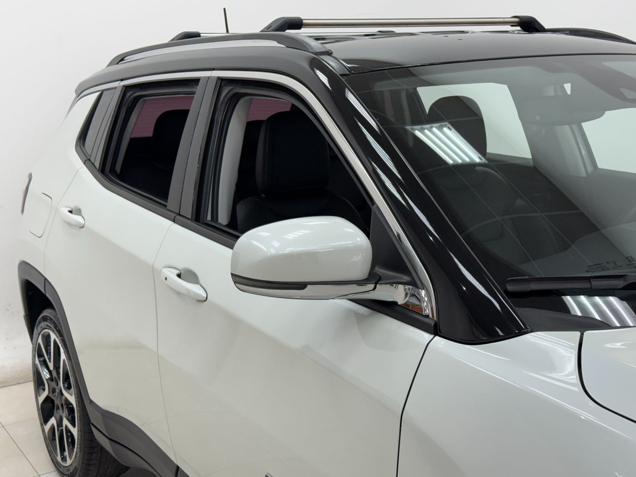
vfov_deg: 30.3
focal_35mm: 48
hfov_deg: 39.7
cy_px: 238
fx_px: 882
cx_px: 318
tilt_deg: -11.0
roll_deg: +1.8
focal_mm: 6.76
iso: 80
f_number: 1.78
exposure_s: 1/120
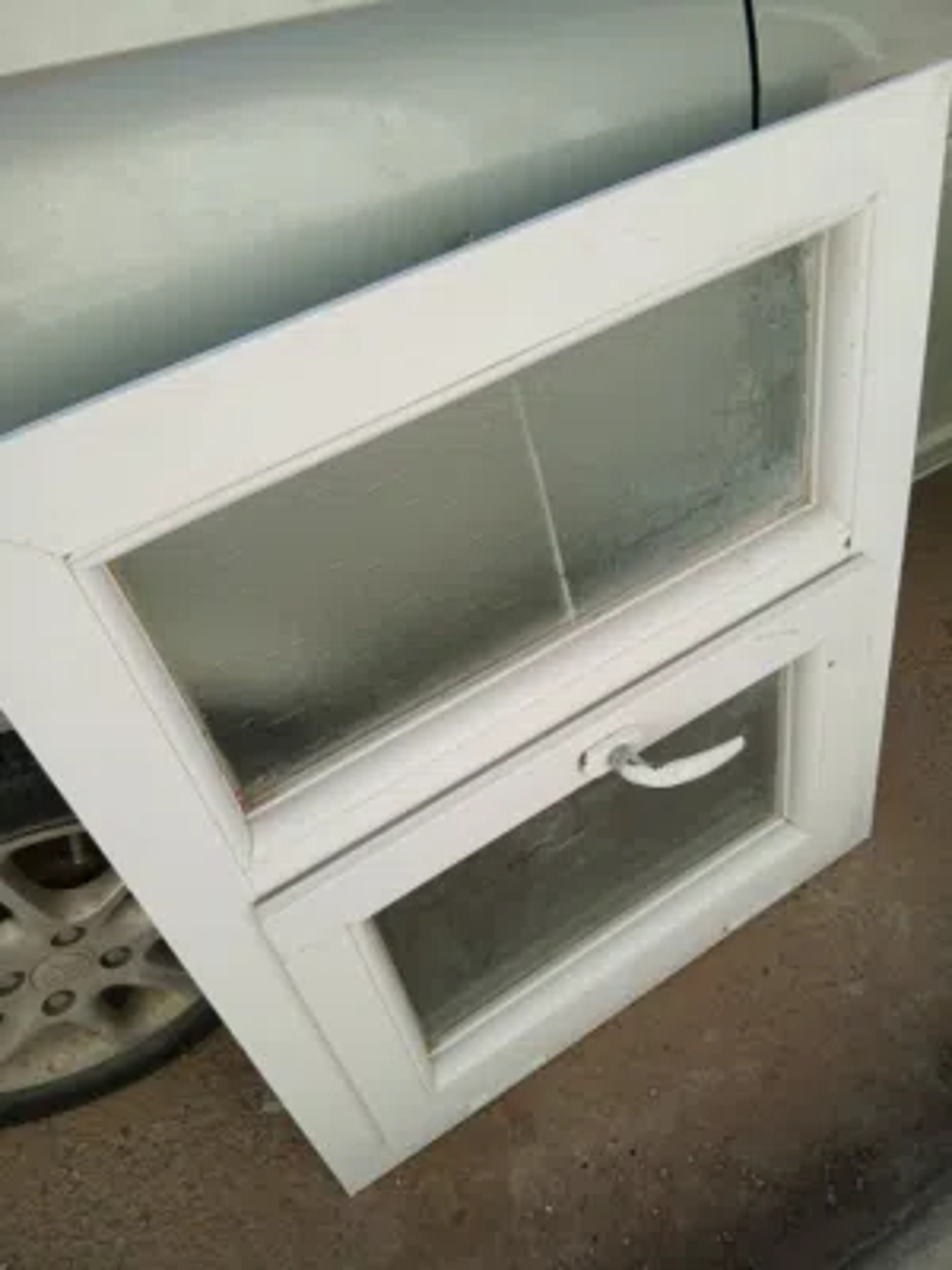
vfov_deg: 67.3
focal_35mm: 26
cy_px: 635
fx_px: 953
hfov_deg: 53.1
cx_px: 476
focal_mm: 3.98
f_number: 1.8
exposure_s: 1/383
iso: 20
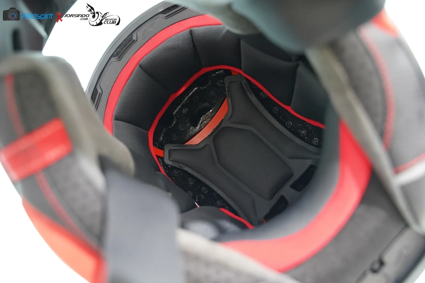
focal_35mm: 32
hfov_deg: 58.7
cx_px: 212
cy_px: 142
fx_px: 378
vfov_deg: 41.1
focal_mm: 32
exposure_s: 1/80
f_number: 3.5
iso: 1250
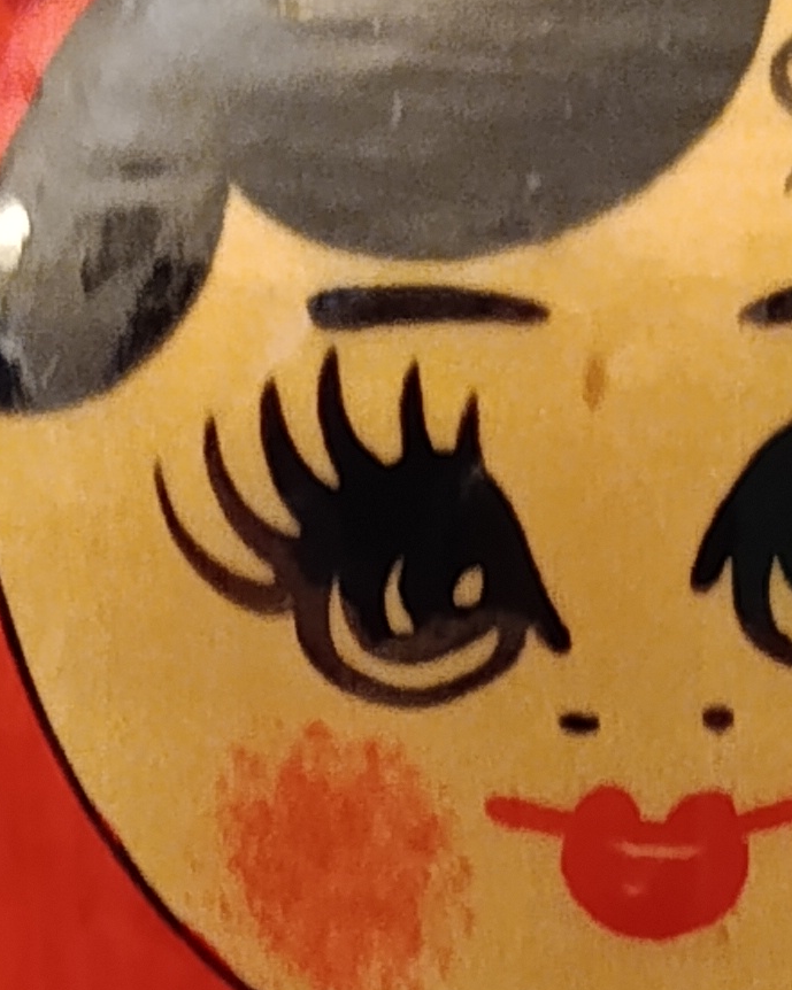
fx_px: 4749
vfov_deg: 11.2
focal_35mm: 162
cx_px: 701
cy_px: 1673
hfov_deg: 9.5
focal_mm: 6.11
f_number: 1.65
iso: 7712
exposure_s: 1/25
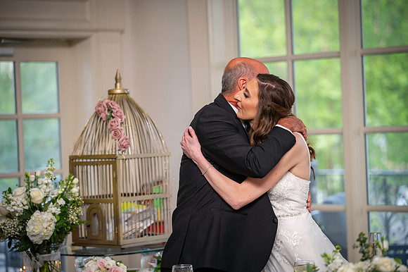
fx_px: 1382
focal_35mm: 122
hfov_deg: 16.8
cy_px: 136
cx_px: 204
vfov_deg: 11.2
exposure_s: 1/125
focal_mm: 122
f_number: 2.8
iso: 640
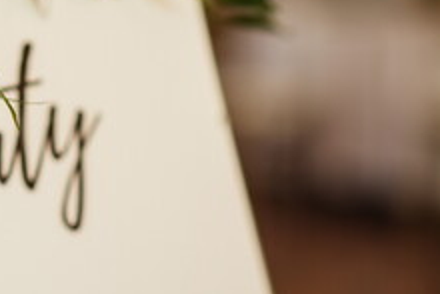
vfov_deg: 6.0
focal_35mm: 228
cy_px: 60
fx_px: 2788
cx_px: -126
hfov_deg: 8.9
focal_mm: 85
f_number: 2.5
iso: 200
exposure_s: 1/400
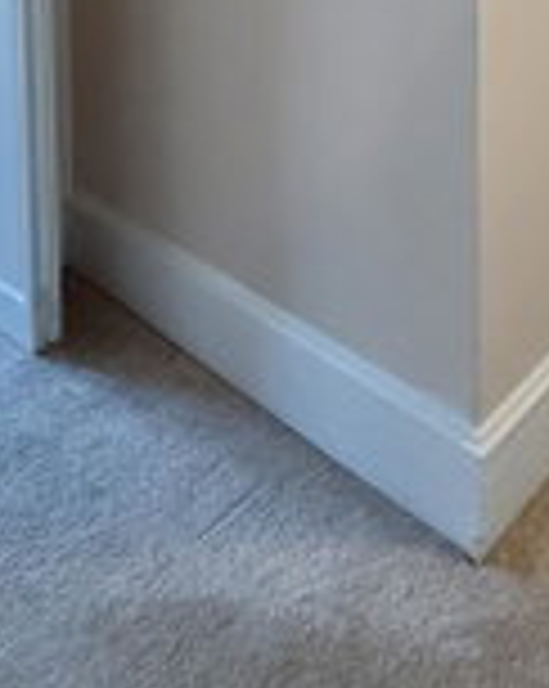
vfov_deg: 32.5
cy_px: -202
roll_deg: -0.4
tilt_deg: -3.1
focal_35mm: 43
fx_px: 875
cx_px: 468
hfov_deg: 33.4
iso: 320
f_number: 2.2
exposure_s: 1/120
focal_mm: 2.22
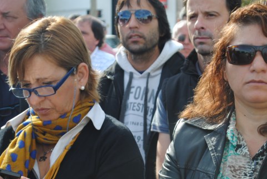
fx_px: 815
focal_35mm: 110
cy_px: 94
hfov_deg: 18.6
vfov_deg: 12.6
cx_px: 151
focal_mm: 55
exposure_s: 1/125
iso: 100
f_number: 5.6
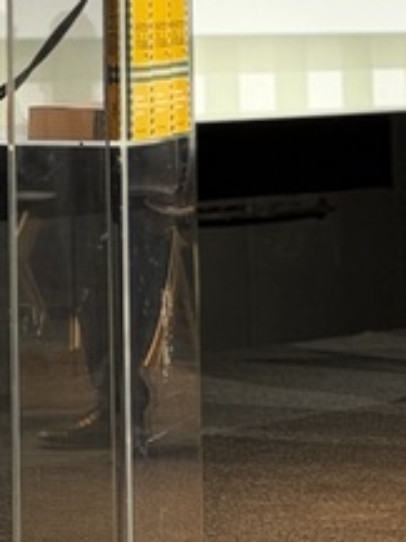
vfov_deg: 8.4
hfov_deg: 6.4
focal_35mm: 228
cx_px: -163
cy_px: -396
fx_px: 3566
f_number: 1.78
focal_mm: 6.76
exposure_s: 1/100
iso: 64
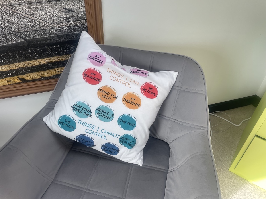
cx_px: 133
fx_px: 200
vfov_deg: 53.1
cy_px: 100
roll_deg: -1.0
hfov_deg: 67.3
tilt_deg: -38.3
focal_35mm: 26
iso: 32
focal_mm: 4.2
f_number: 1.6
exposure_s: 1/163
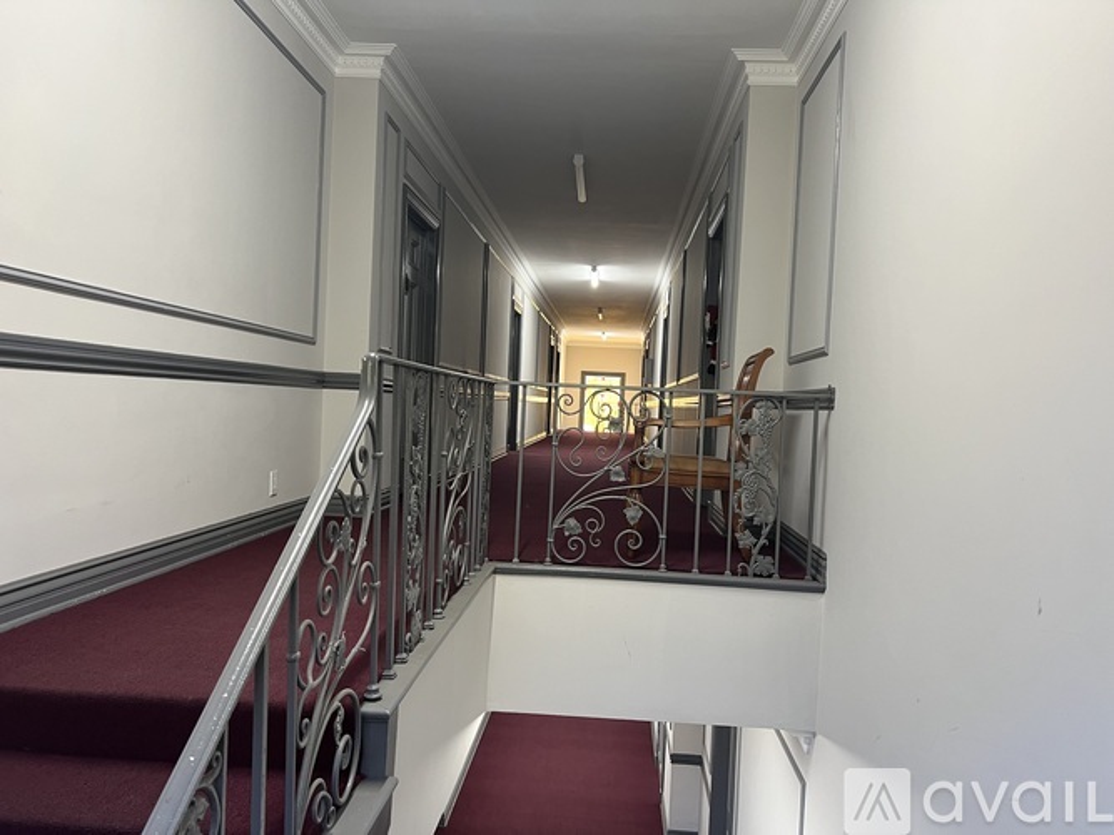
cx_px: 557
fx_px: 837
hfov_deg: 67.3
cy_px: 418
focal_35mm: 26
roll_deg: -2.8
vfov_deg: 53.0
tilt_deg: -0.6
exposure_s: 1/60
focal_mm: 5.7
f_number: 1.5
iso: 80
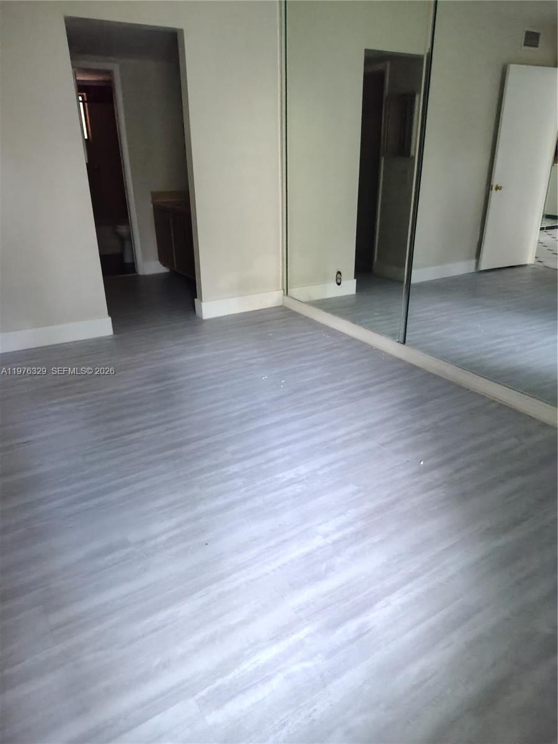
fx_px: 516
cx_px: 279
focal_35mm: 24
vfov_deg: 71.6
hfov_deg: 56.8
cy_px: 372
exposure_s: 1/187
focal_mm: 5.56
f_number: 1.8
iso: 9600
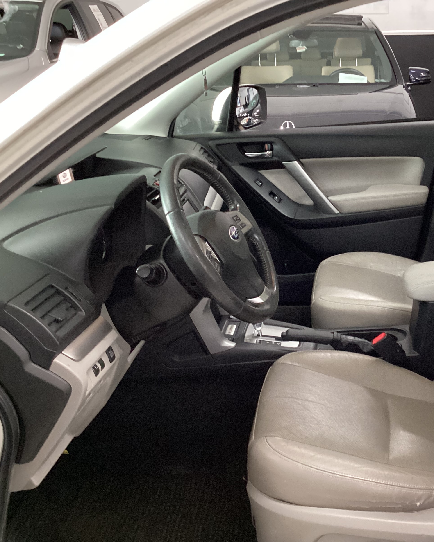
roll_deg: +0.3
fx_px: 658
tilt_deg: -22.7
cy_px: 274
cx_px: 328
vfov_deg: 44.8
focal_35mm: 41
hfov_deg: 35.6
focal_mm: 3.3
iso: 400
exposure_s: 1/40
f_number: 2.4
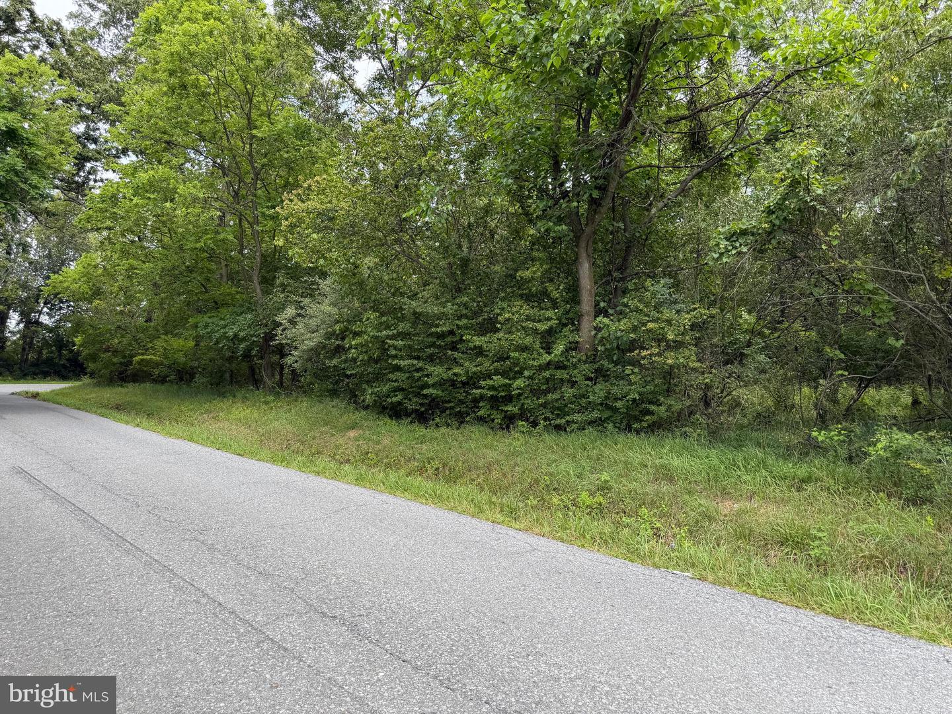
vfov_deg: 56.8
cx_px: 476
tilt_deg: +4.1
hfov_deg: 71.6
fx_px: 660
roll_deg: +1.4
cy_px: 357
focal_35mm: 24
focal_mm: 6.76
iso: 80
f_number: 1.78
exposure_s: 1/1271
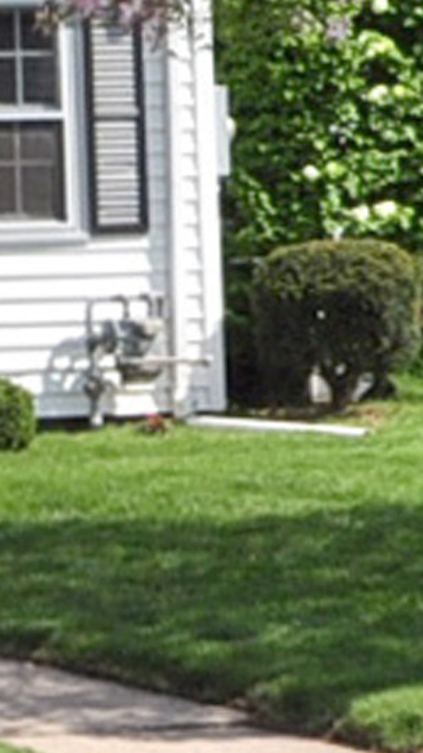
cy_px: -201
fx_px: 3371
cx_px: -719
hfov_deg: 6.7
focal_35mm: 169
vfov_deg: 12.4
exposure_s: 1/640
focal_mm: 20
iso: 200
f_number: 9
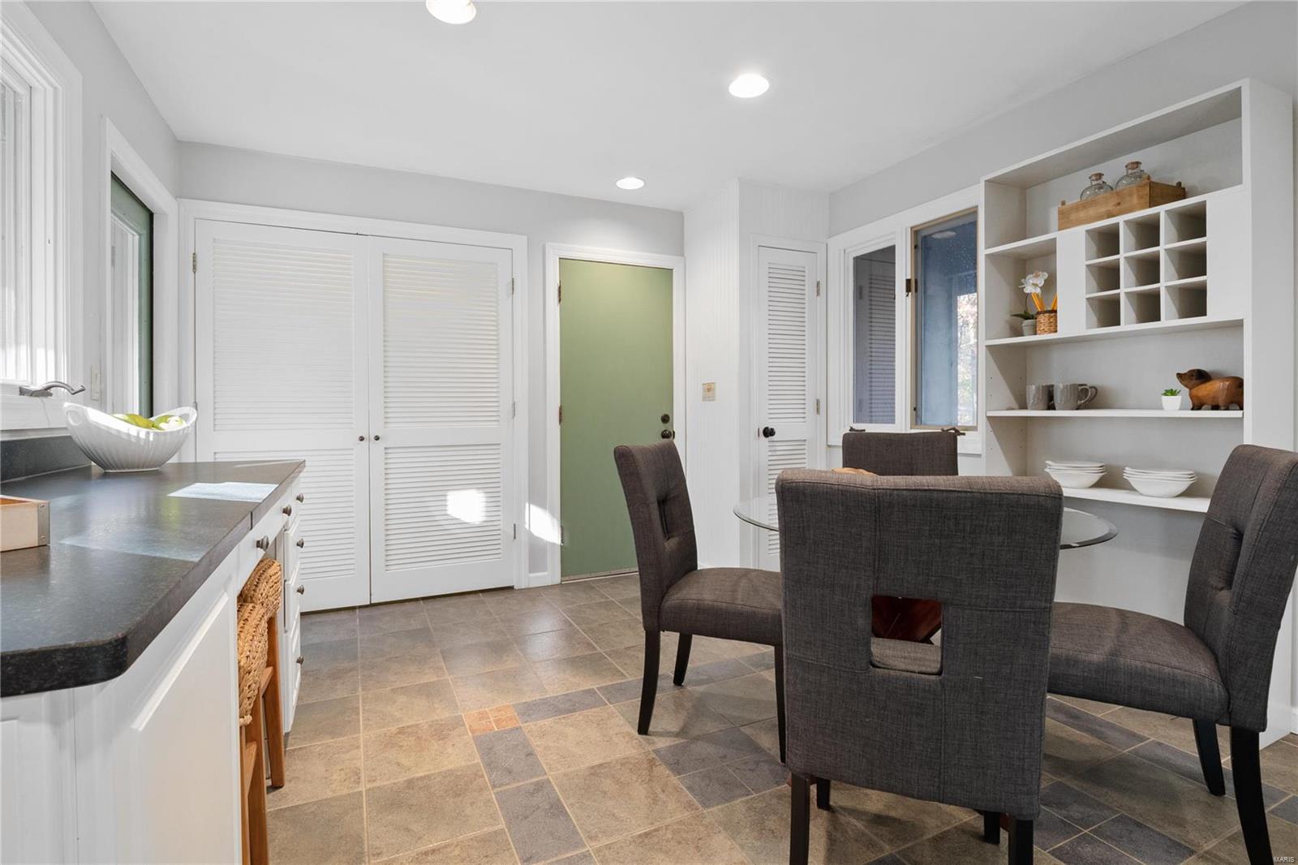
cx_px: 649
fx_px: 577
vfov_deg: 73.7
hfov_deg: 96.7
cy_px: 432
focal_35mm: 16
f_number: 6.3
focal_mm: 8
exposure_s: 1/4
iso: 400
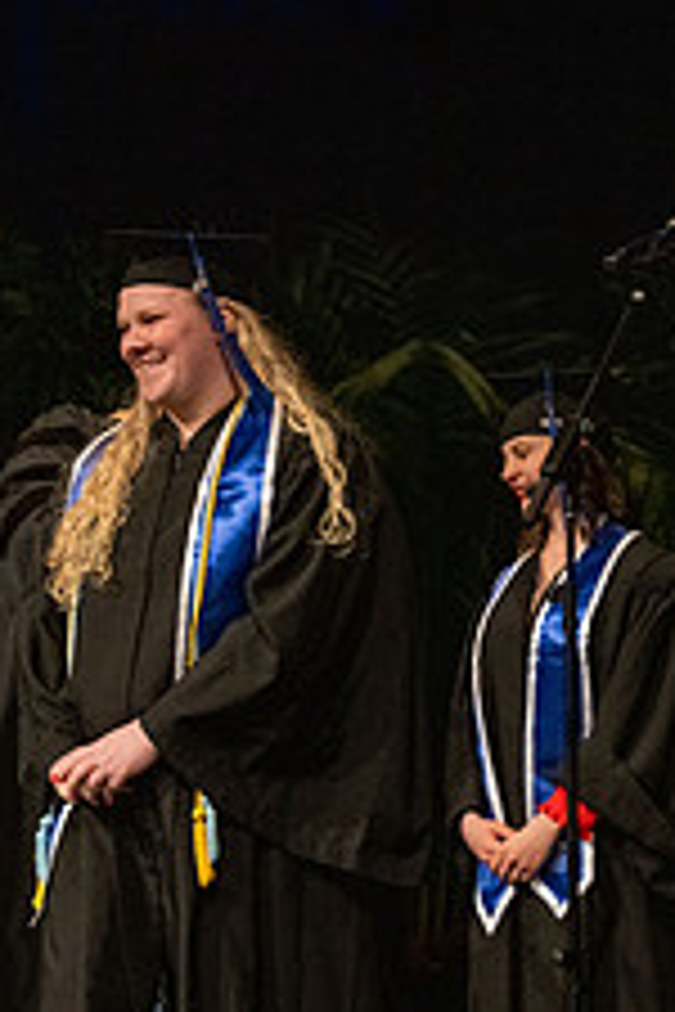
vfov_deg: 14.7
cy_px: 535
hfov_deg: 9.8
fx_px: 3937
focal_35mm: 140
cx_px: 441
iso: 6400
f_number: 5
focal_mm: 70
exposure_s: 1/320
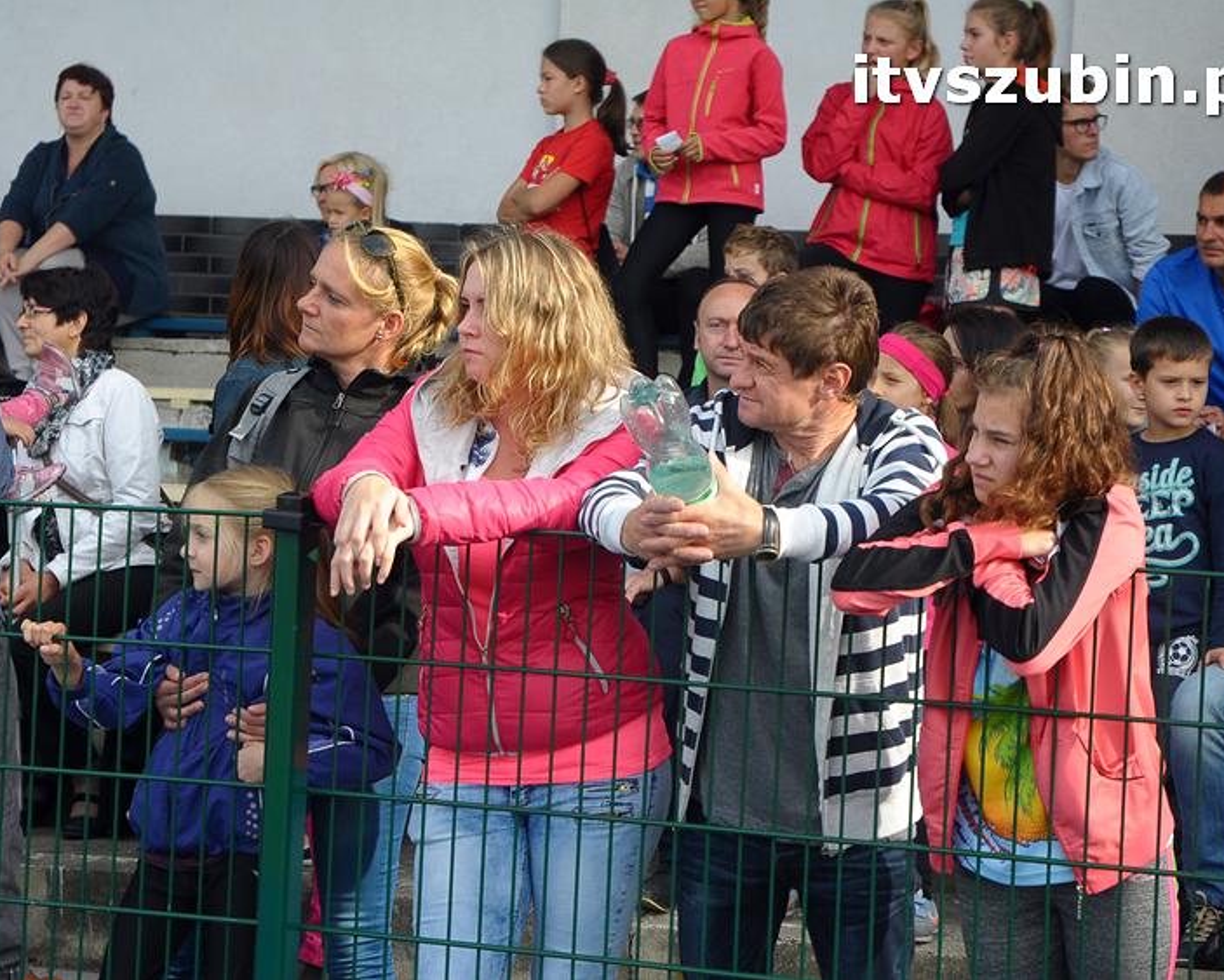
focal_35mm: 119
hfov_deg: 16.2
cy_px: 490
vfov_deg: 13.0
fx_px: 4313
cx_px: 587
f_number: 6.3
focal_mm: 70
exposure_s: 1/640
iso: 640
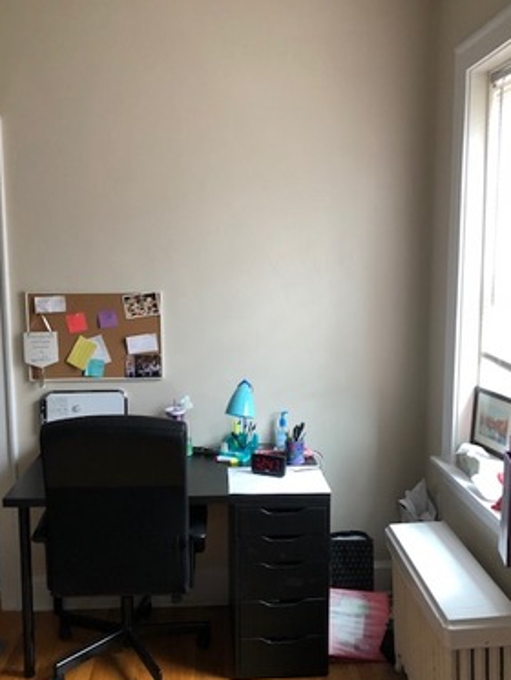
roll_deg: +0.5
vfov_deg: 51.3
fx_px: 708
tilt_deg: -8.2
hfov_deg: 39.7
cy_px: 357
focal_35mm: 36
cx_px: 261
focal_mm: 3.99
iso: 40
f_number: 1.8
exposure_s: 1/20
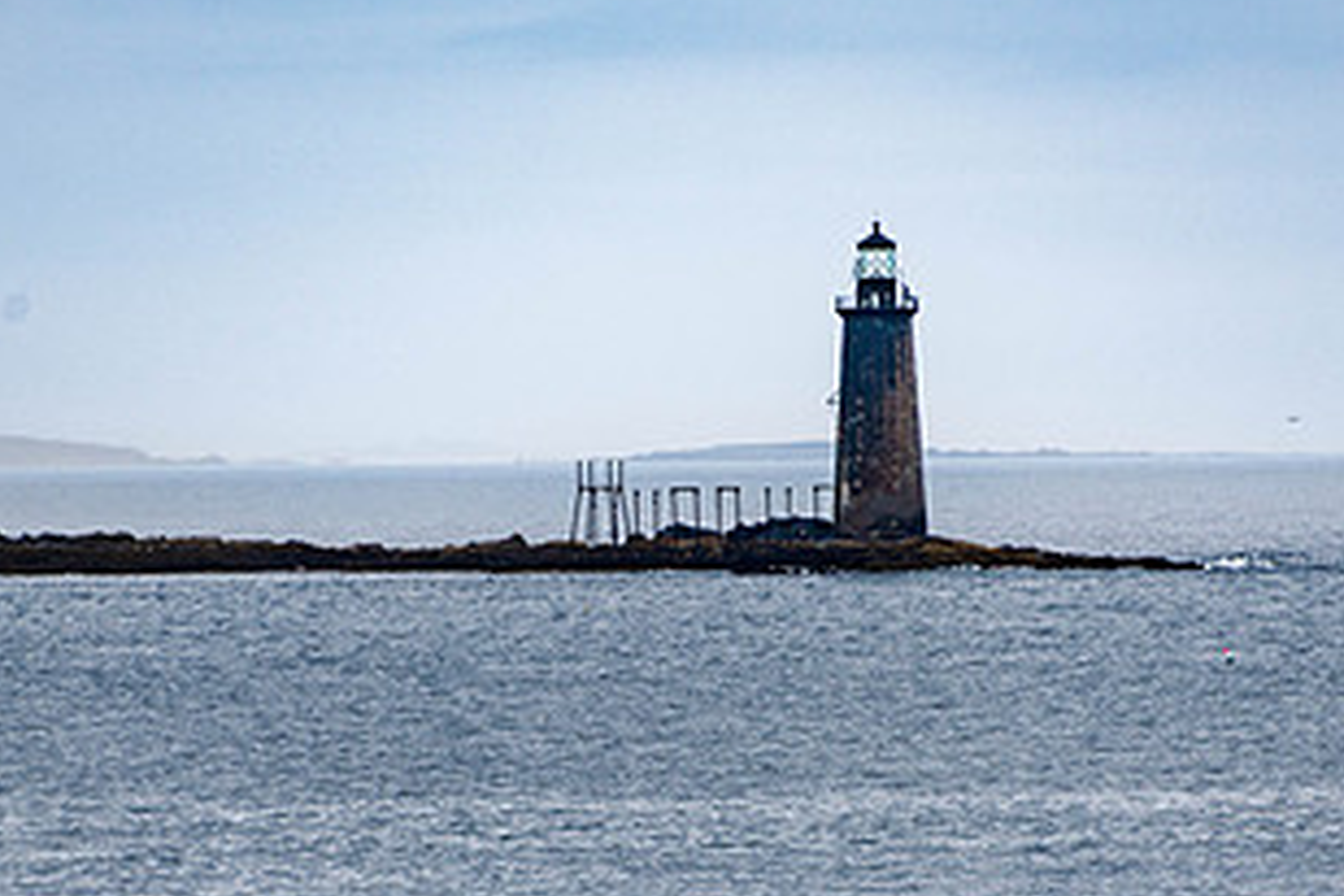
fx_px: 22473
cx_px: 679
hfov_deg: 3.4
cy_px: 747
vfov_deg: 2.3
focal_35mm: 602
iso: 160
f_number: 6.3
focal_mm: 300
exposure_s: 1/250
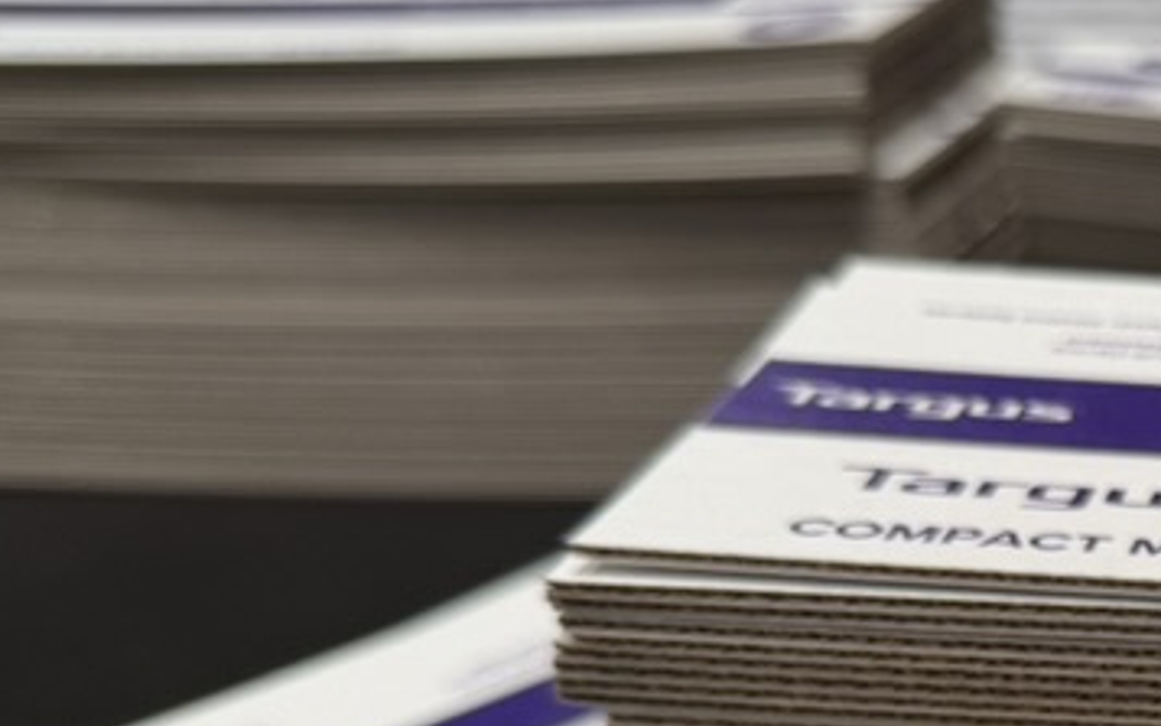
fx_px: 2309
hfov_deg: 24.0
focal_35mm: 73
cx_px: 1597
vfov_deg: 17.1
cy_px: 873
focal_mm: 6.76
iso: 64
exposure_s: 1/165
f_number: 1.78
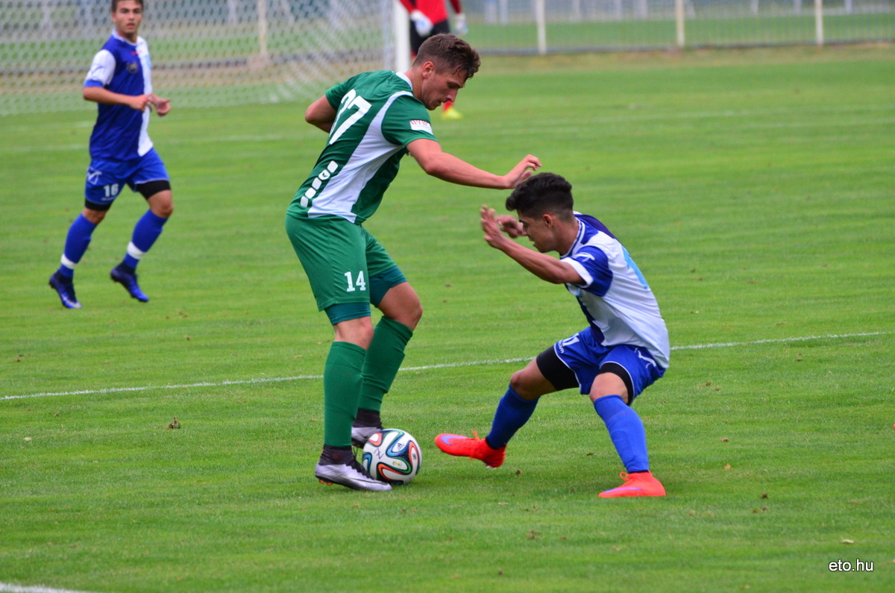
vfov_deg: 3.8
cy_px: 296
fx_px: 8932
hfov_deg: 5.7
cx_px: 448
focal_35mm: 360
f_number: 5.6
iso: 1600
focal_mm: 240
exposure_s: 1/400
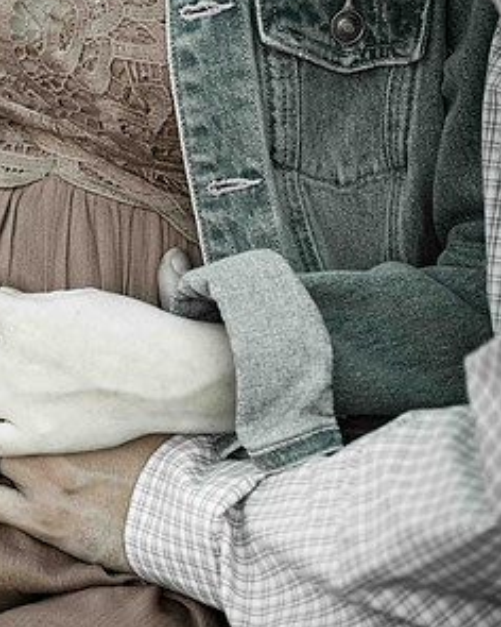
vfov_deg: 6.8
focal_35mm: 286
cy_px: 275
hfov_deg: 5.4
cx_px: -83
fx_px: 5301
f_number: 5.6
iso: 500
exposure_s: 1/400
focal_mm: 155
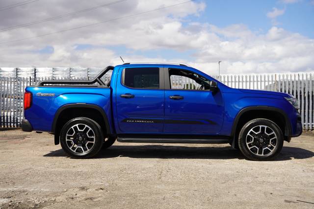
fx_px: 364
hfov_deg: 46.6
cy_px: 104
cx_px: 157
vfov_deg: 32.0
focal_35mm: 42
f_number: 5
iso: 100
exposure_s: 1/320
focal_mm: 41.8
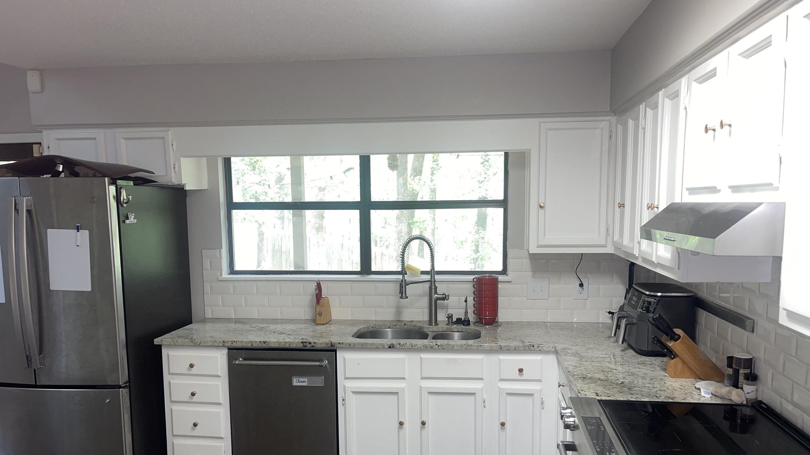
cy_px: 288
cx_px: 412
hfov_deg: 67.9
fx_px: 601
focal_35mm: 28
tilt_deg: -8.0
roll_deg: +0.3
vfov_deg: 41.2
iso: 50
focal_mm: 5.1
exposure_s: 1/15
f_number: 1.6
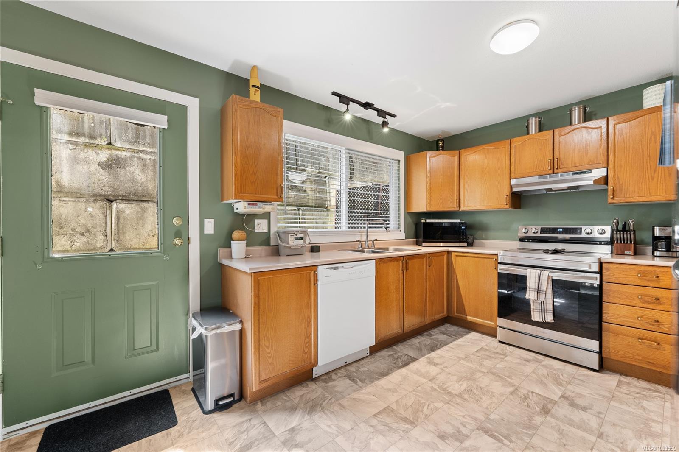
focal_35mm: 14
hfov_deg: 104.3
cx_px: 340
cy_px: 226
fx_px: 264
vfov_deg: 81.2
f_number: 8
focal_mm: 14
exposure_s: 1/3
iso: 500
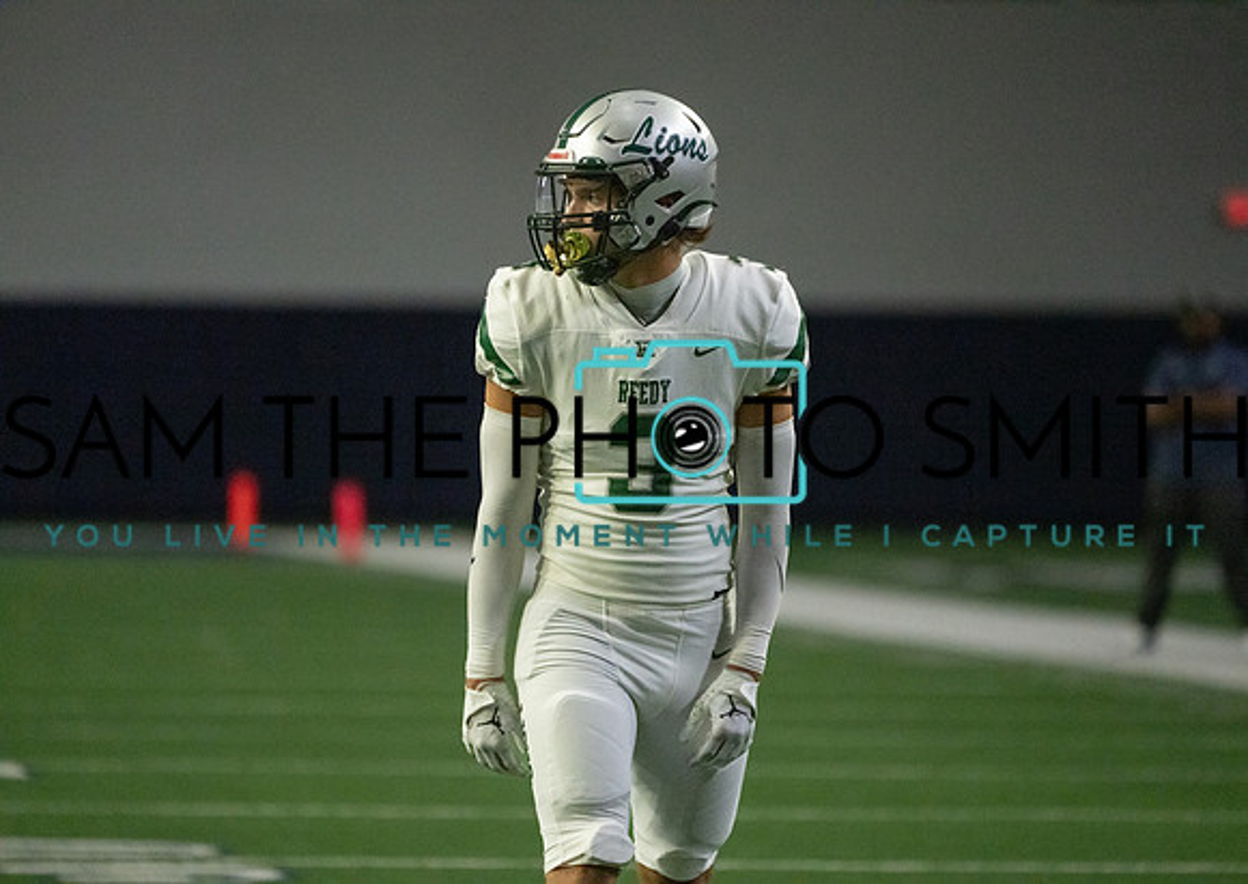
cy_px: 442
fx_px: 14734
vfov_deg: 3.4
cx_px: 663
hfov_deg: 4.9
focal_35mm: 417
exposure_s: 1/1250
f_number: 5.6
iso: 12800
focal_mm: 400
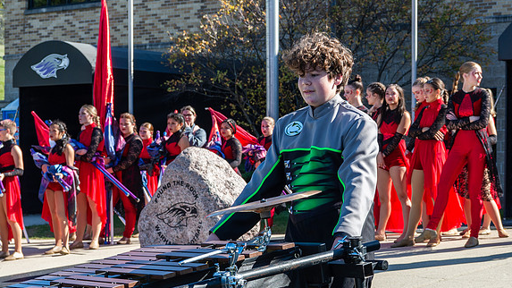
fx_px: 1398
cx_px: 322
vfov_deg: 11.7
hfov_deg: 20.7
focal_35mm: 103
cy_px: 192
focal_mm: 70
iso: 320
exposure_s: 1/200
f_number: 10
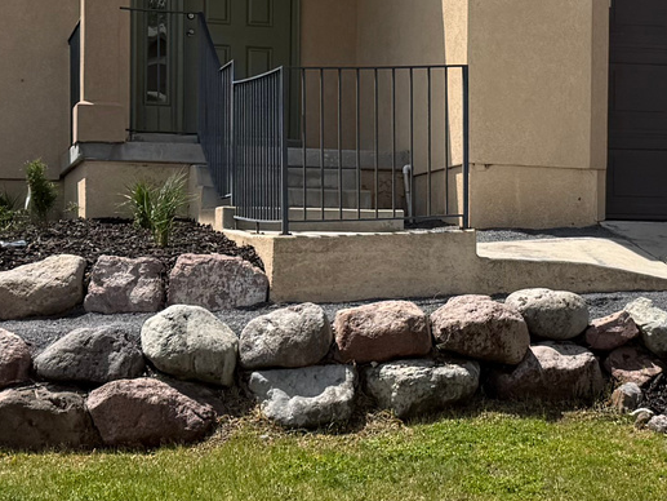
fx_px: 1831
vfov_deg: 15.6
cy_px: 294
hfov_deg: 20.5
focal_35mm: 95
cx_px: 493
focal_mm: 6.76
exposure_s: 1/4673
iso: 80
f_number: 1.78
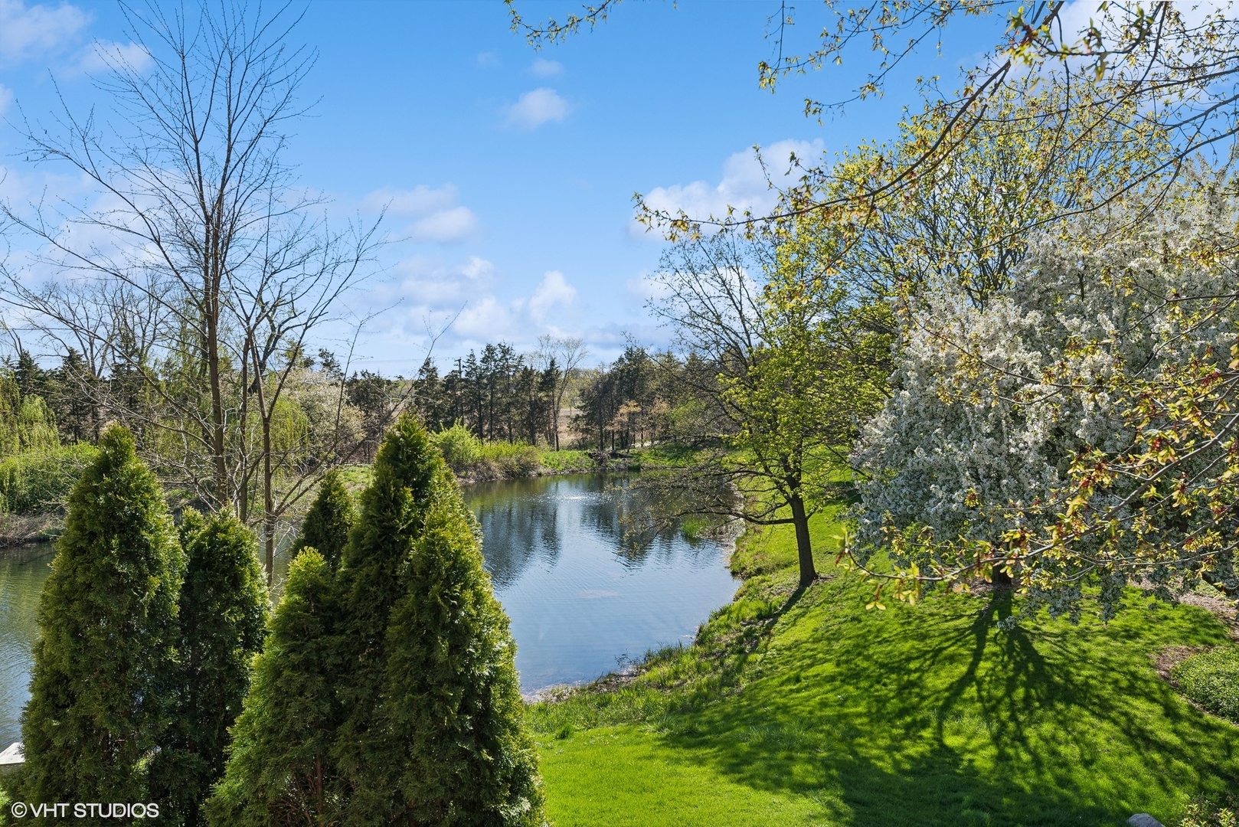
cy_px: 414
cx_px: 620
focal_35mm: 24
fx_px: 826
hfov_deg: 73.7
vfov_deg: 53.2
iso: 200
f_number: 9
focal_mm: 24
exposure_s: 1/200
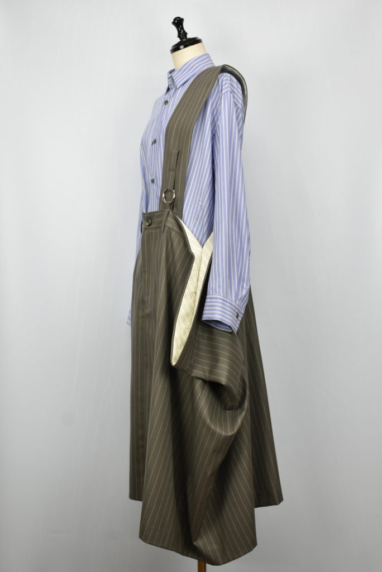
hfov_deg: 29.0
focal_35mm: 46
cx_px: 191
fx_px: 739
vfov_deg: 42.3
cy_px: 286
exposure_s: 1/50
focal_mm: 31
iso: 800
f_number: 6.3
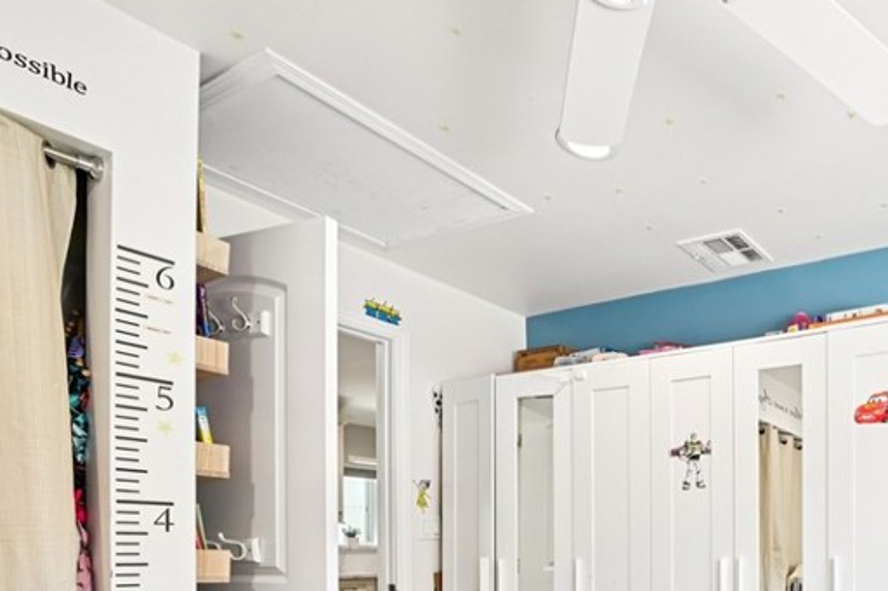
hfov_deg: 61.0
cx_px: 815
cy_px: 544
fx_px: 592
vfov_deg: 47.1
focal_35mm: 24
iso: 250
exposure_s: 1/13
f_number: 8
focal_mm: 12
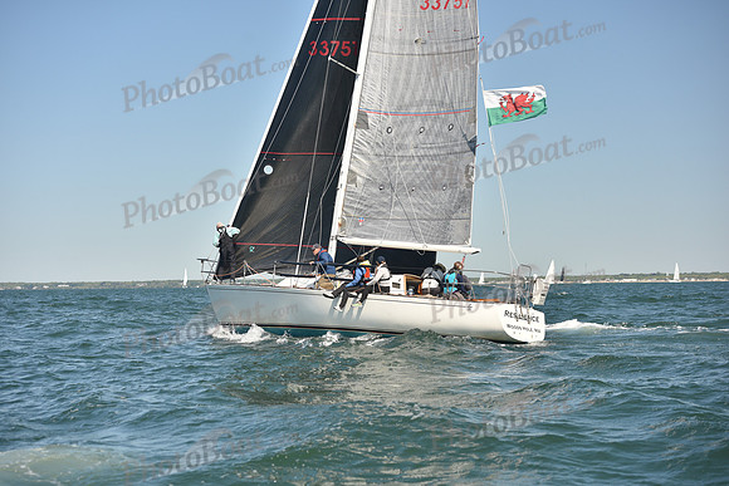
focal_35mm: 70
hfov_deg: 28.8
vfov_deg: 19.5
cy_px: 243
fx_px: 1418
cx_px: 364
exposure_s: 1/1000
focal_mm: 70
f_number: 4.5
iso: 250
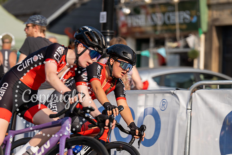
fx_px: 1250
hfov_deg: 10.6
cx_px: 116
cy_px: 78
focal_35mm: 194
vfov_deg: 7.1
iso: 160
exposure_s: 1/1000
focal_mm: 194
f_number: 4.5
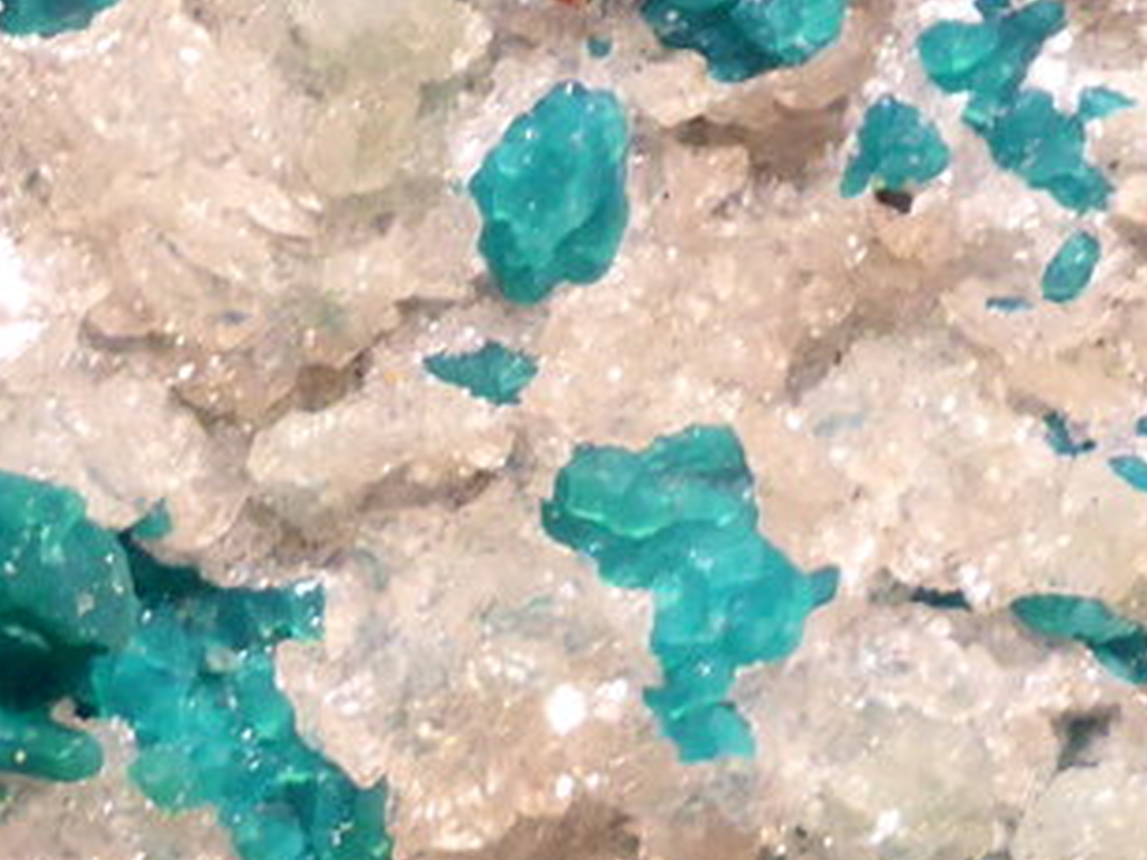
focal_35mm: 360
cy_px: 79
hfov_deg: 5.5
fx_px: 11924
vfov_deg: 4.1
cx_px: 445
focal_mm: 11.7
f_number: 4.9
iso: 400
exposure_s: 1/20
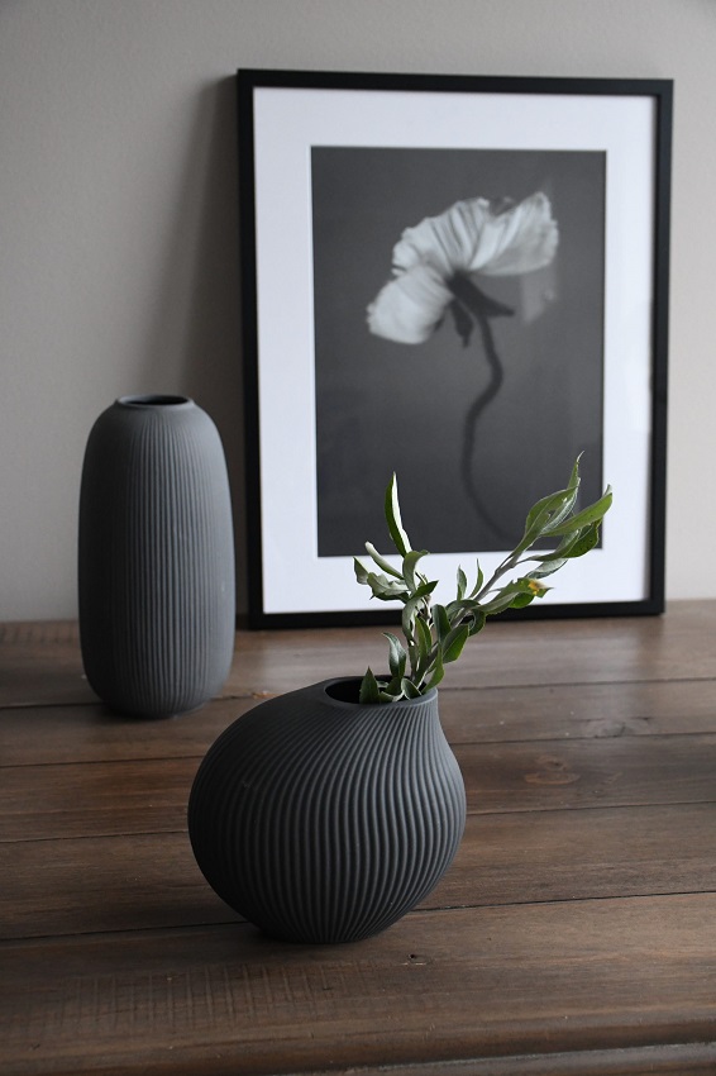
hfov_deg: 33.4
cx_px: 358
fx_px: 1194
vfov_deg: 48.5
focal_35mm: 40
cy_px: 538
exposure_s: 1/250
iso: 2500
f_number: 4
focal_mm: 27
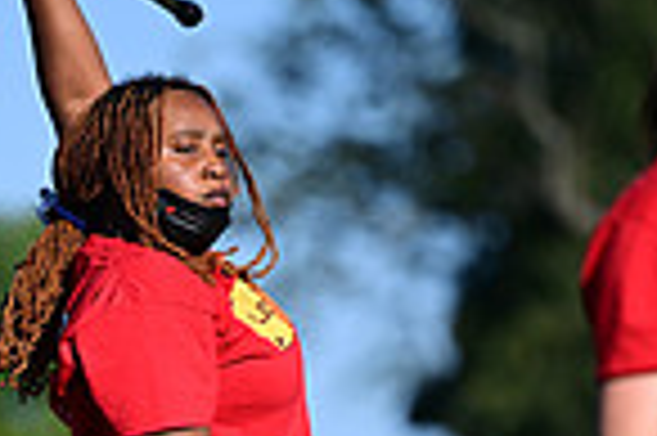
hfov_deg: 2.6
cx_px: 117
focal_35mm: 796
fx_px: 14511
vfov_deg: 1.7
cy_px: 618
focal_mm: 200
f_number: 2.8
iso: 110
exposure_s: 1/2000
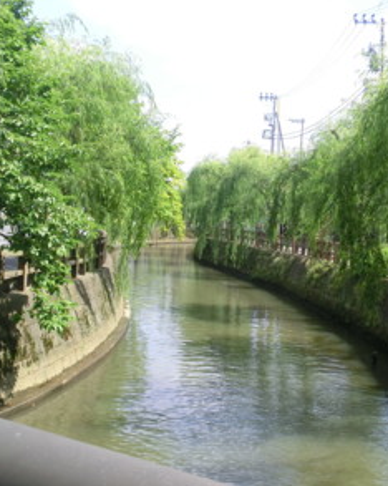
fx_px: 805
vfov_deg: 33.6
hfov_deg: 27.1
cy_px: 244
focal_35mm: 56
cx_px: 172
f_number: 4
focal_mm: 7.38
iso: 80
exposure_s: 1/320
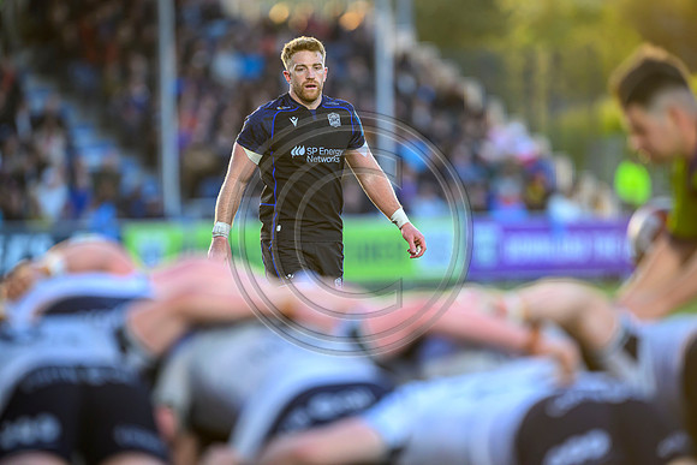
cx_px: 348
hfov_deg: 5.2
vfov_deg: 3.4
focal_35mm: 400
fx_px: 7746
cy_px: 232
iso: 2000
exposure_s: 1/2000
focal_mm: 400
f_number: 3.5
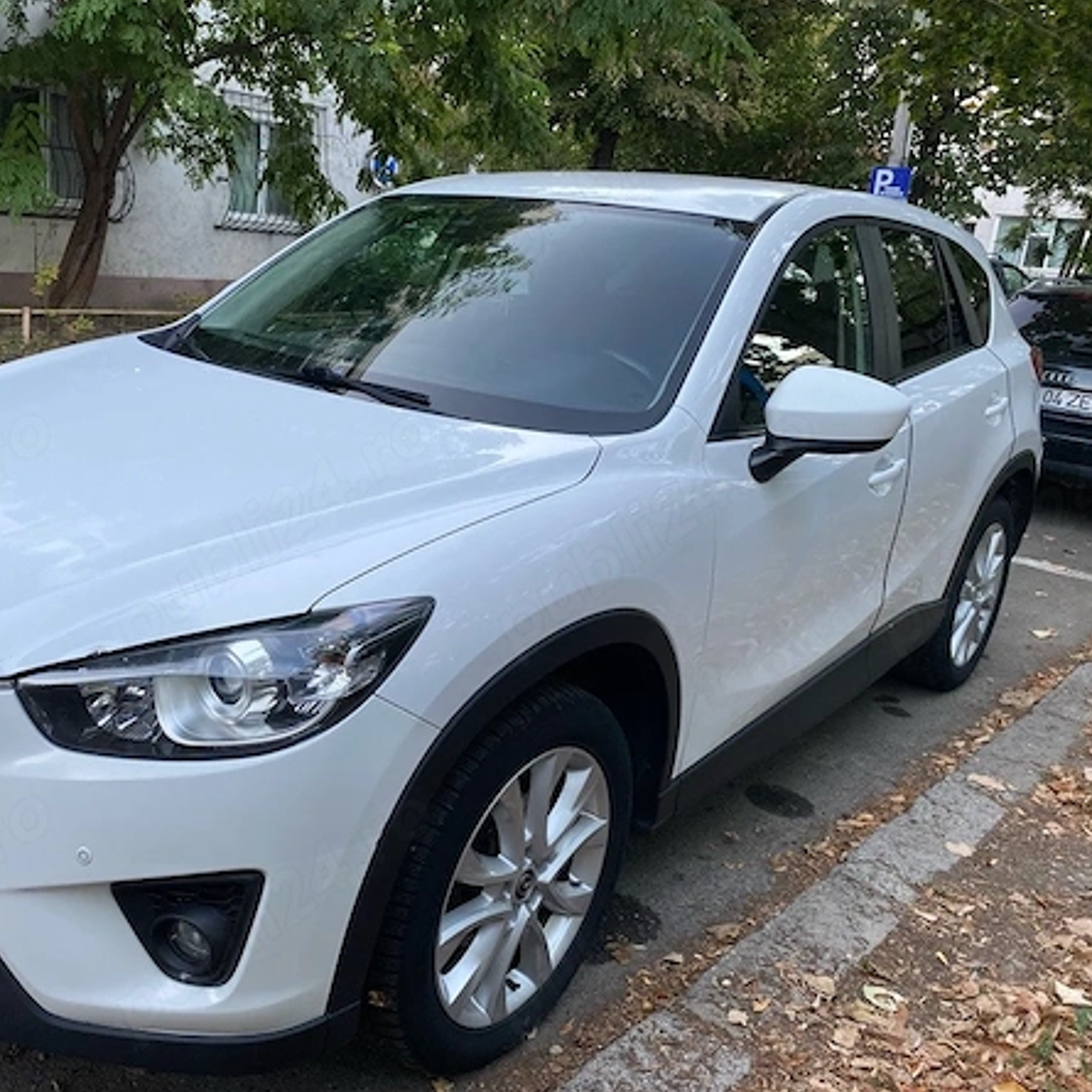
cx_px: 371
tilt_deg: -15.2
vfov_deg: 52.5
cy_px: 542
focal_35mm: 31
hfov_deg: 51.6
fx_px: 1106
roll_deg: -5.2
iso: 125
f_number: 1.8
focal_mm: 4.25
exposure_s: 1/116
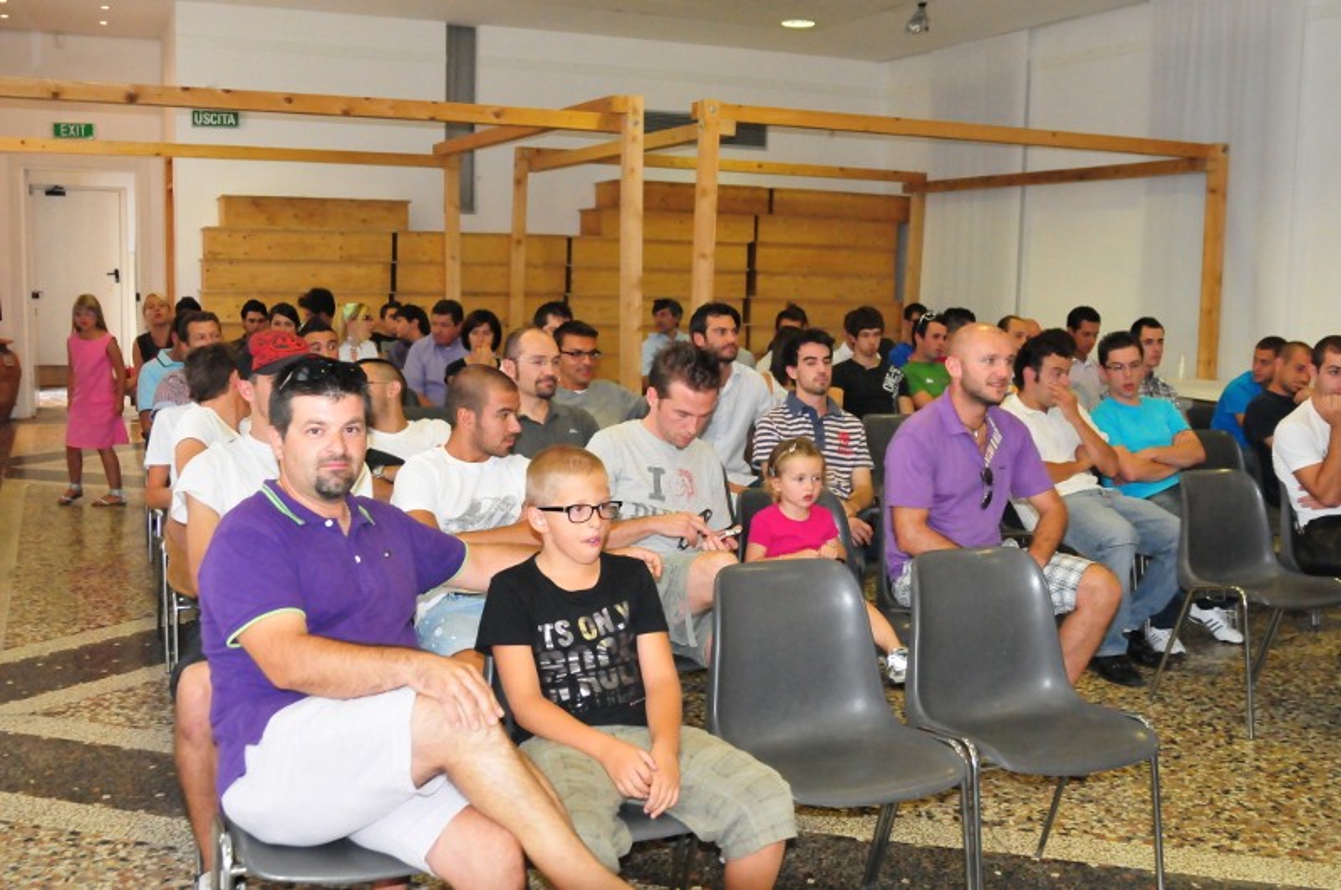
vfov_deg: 36.8
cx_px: 670
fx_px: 1339
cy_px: 445
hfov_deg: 53.2
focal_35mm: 36
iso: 3200
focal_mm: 24
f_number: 4
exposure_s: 1/250
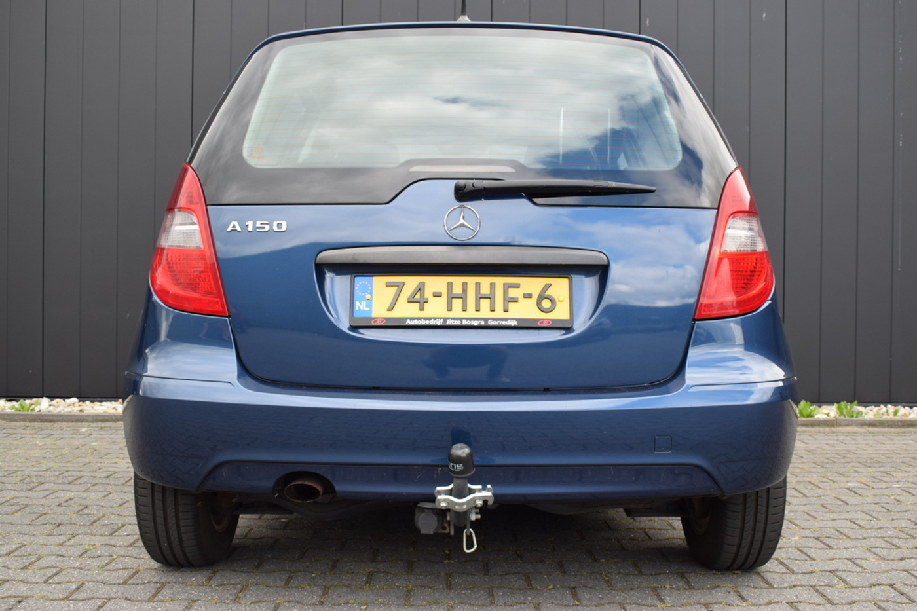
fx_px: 993
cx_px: 458
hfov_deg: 49.6
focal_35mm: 39
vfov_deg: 34.2
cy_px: 306
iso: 400
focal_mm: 26
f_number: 7.1
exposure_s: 1/200
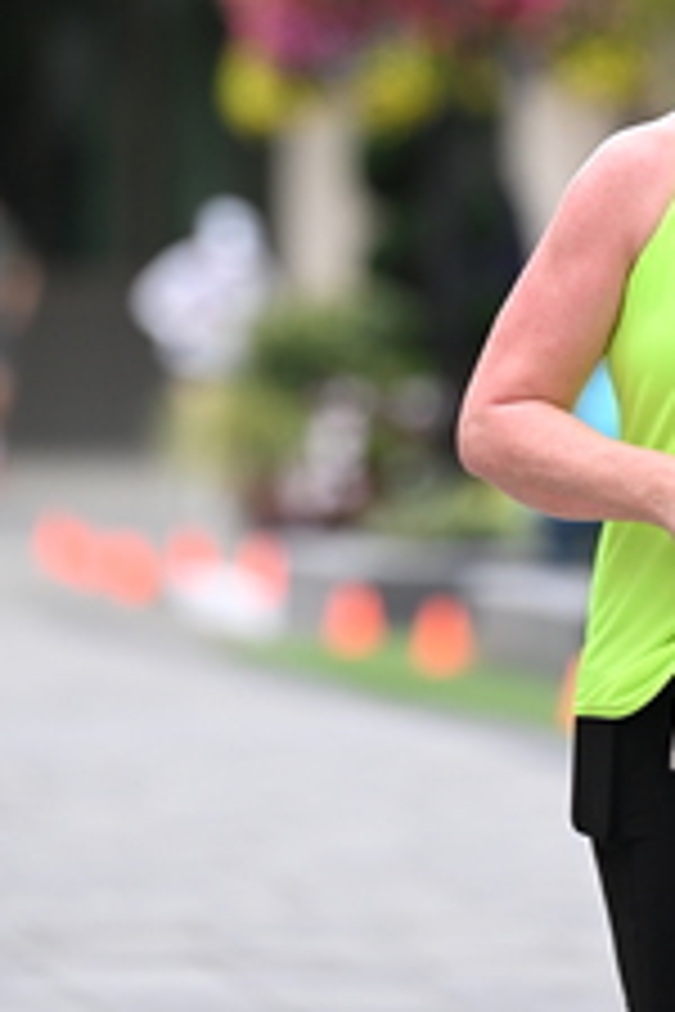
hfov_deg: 2.8
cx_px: 520
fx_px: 13724
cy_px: 171
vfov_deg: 4.2
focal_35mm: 488
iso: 640
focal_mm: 200
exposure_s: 1/1600
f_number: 2.8
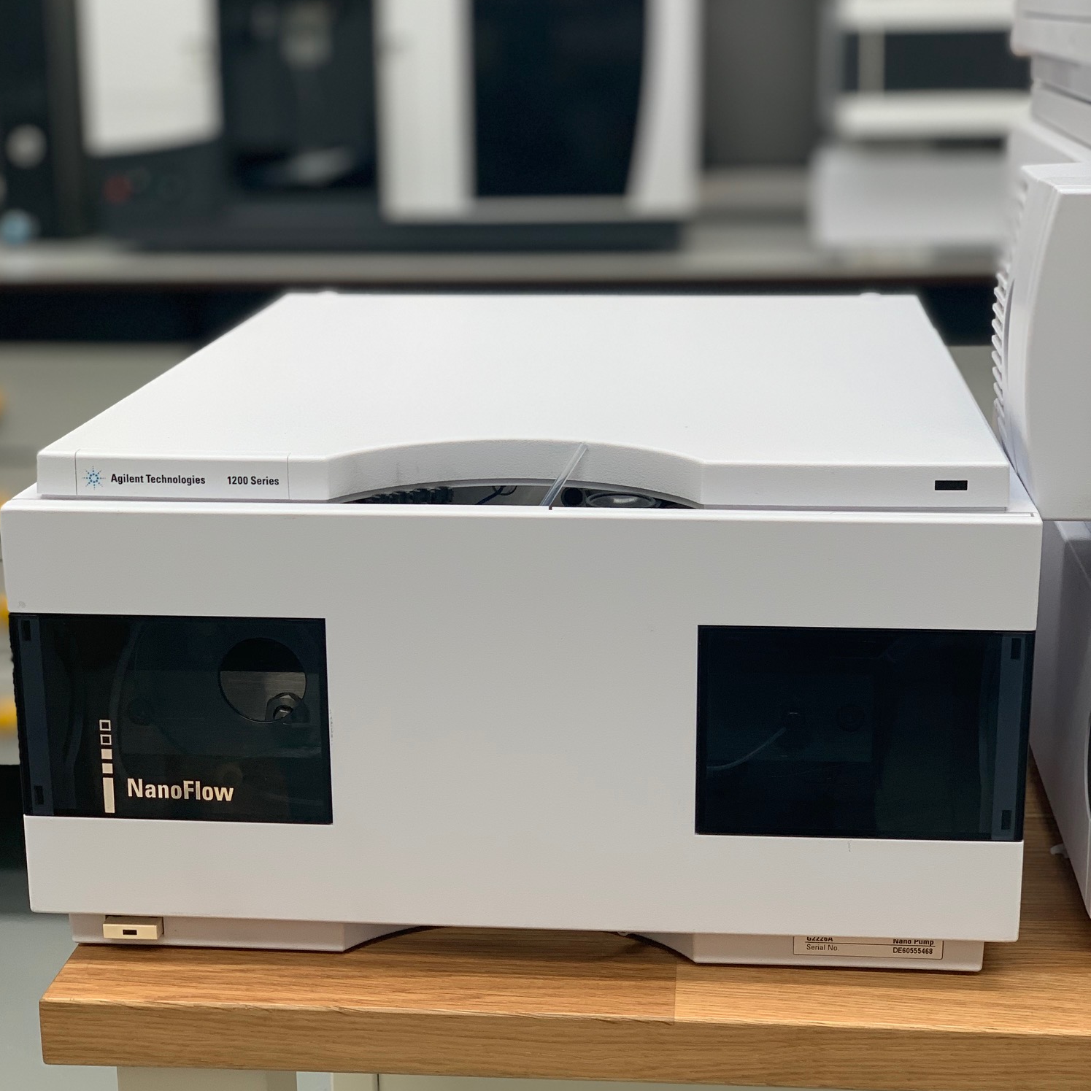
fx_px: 2211
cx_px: 540
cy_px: 672
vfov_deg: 27.6
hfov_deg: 27.7
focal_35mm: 62
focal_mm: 6
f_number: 2.4
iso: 40
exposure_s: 1/122
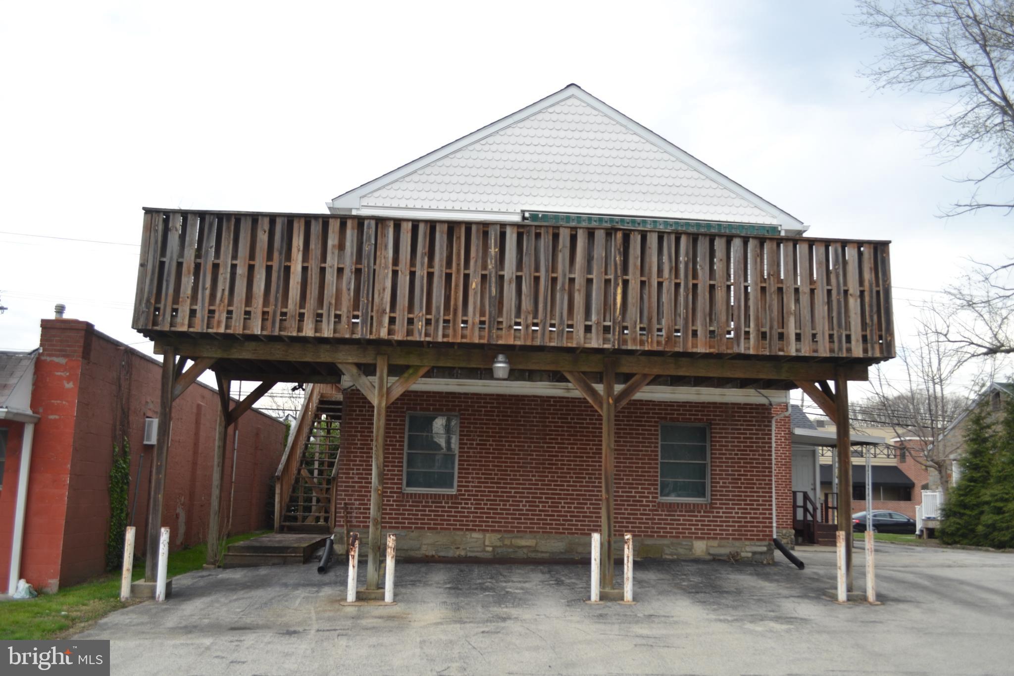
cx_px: 507
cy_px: 338
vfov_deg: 43.6
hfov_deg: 61.9
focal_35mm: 30
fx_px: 845
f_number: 5.6
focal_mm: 20
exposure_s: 1/200
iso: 100
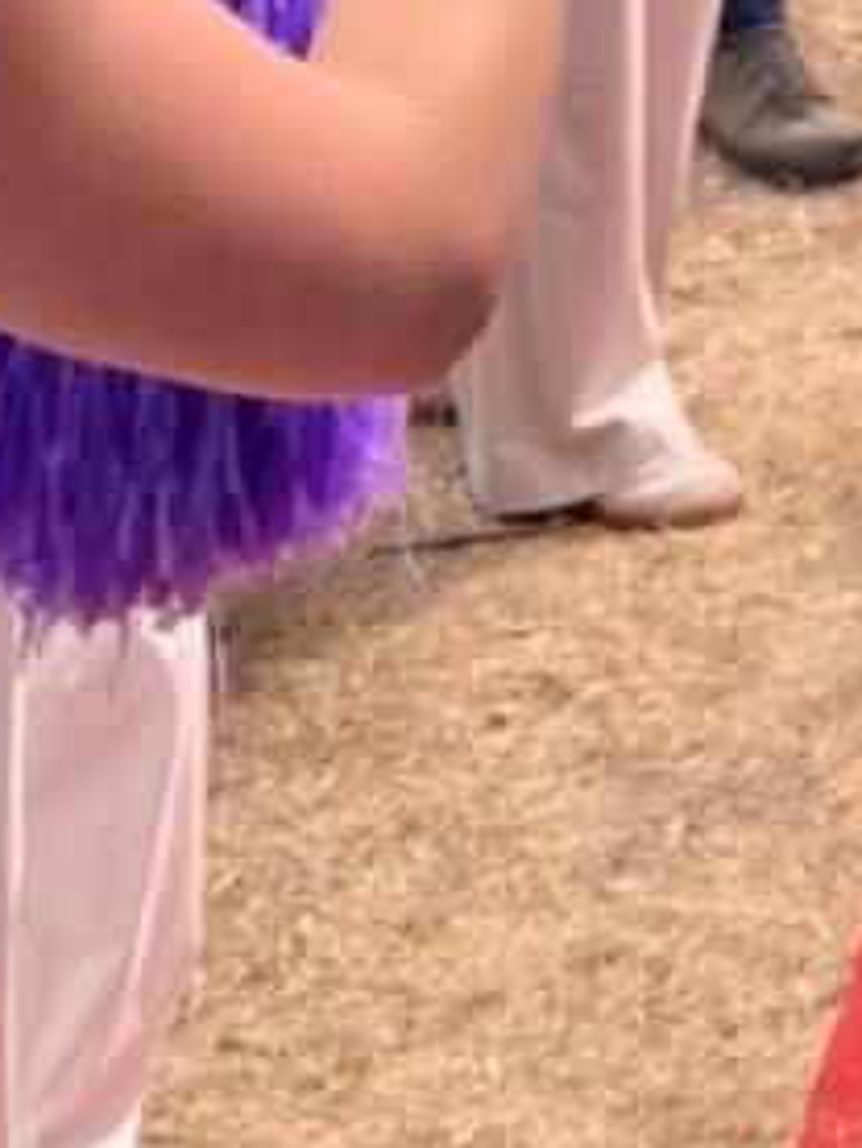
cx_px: 1600
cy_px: -1032
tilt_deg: -7.2
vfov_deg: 14.2
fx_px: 3981
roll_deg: +3.7
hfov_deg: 11.4
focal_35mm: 120
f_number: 1.5
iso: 50
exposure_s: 1/2123
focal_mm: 5.7
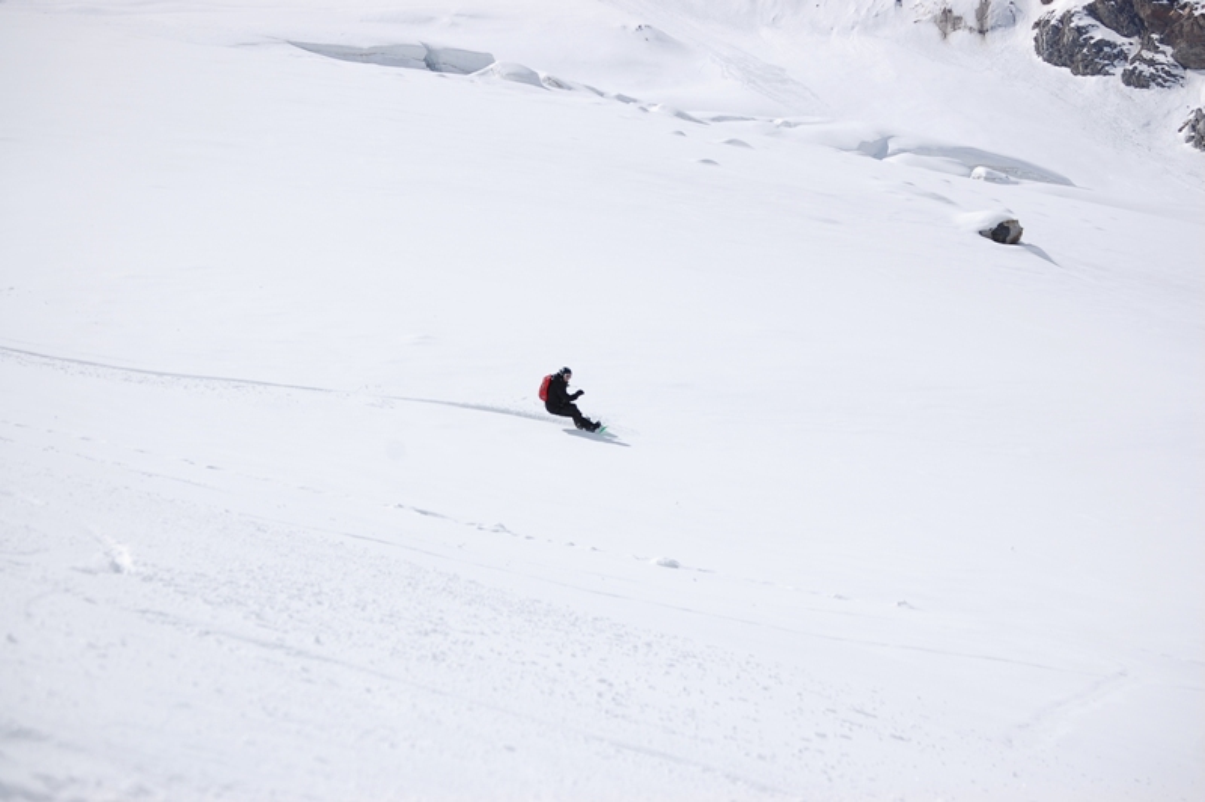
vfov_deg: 10.7
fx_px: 4264
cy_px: 401
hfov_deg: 16.1
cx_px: 602
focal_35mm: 128
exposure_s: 1/2000
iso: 200
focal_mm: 85
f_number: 7.1
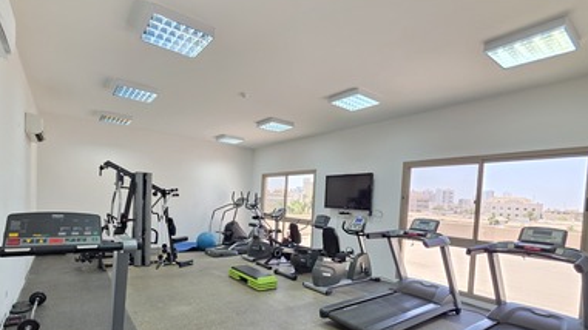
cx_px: 260
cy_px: 217
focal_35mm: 17
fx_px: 265
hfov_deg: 95.5
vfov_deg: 62.5
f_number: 1.9
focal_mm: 2.2
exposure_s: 1/100
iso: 200
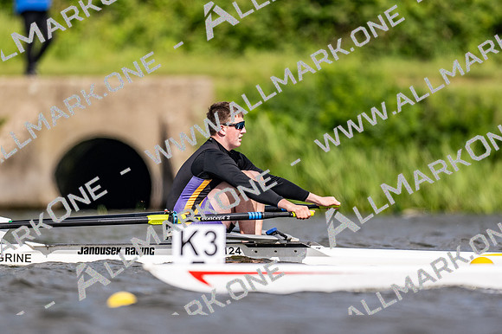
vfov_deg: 1.5
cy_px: 167
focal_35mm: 900
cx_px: 251
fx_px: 12542
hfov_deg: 2.3
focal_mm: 600
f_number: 4
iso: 200
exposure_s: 1/2500
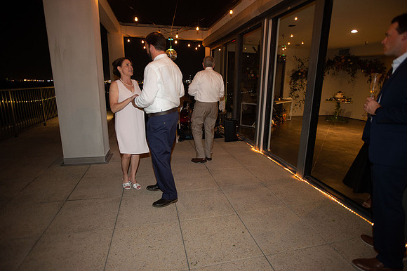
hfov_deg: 84.0
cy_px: 136
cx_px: 204
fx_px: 226
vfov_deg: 61.9
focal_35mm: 20
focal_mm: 20
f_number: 2.8
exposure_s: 1/50
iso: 1600
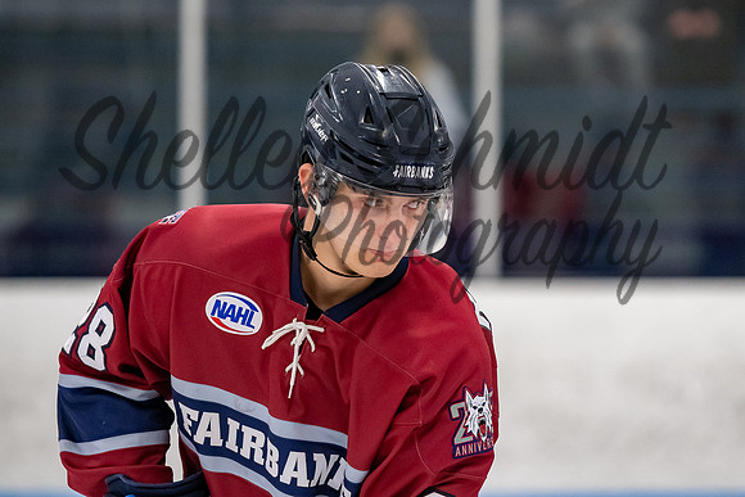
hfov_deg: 6.3
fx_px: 6738
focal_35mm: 326
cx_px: 424
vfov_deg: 4.2
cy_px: 217
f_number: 3.2
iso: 2000
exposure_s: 1/800
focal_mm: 190
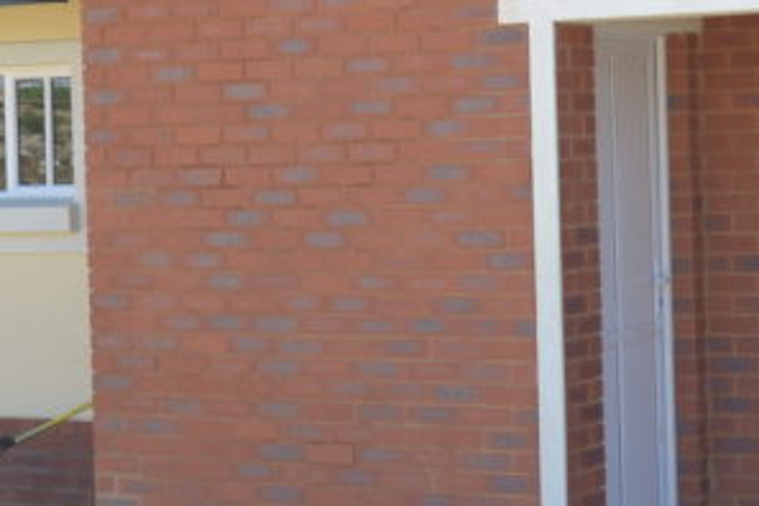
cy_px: 199
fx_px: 2424
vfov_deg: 11.9
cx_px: 394
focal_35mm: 115
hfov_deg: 17.8
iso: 100
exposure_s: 1/100
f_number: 5
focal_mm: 38
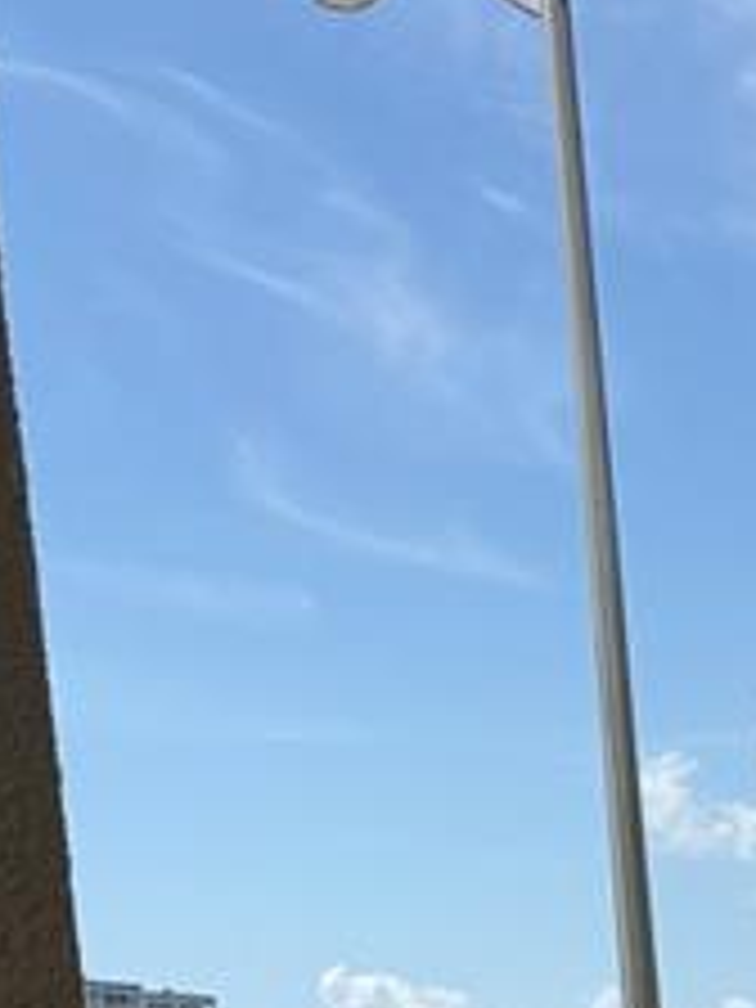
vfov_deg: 19.4
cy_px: 1472
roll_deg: +3.1
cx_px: 1202
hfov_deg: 15.1
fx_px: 2592
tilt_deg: -6.7
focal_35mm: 89
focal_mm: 5.96
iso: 50
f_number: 1.6
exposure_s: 1/3448
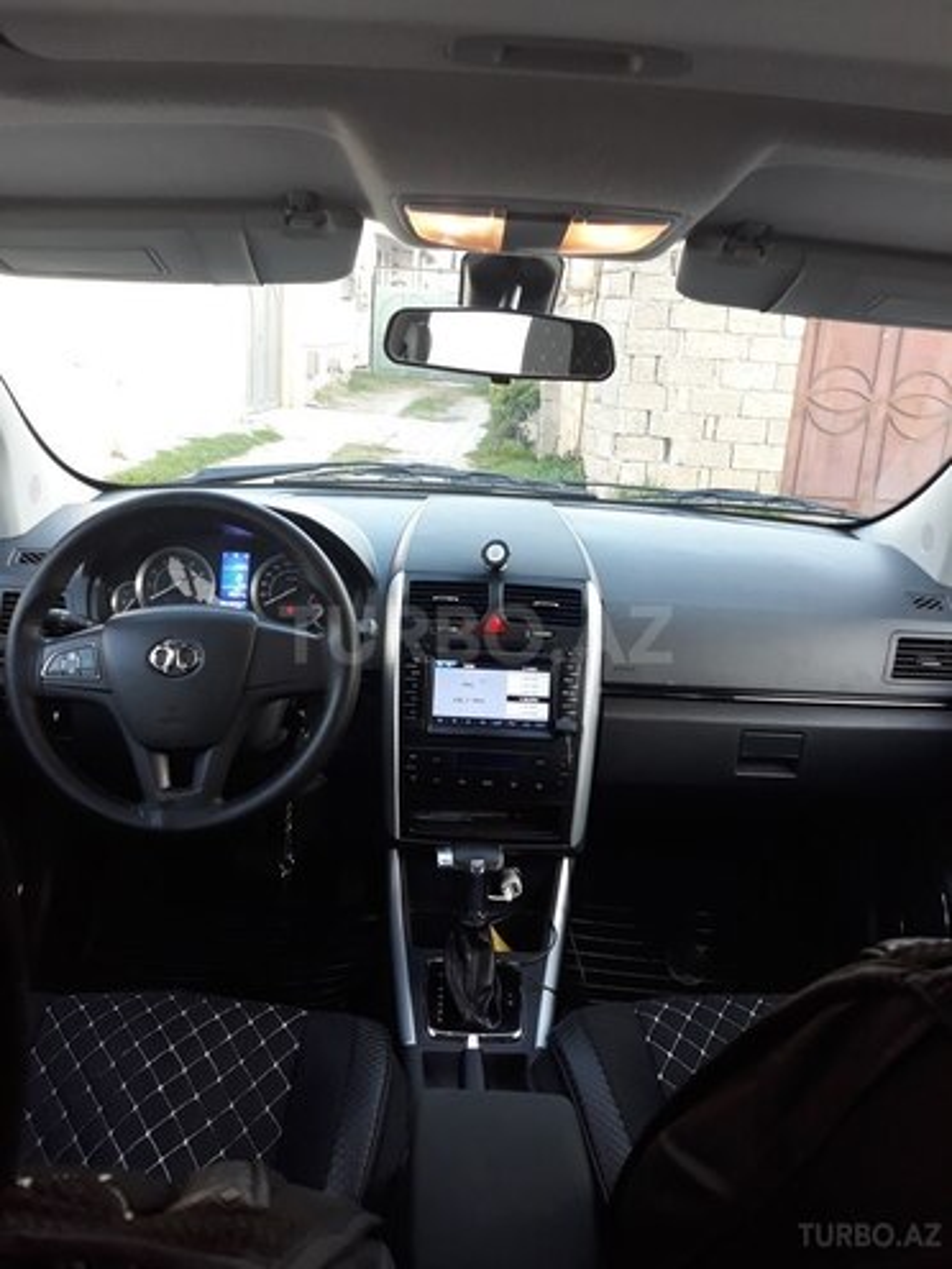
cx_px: 476
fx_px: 990
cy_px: 634
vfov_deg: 65.3
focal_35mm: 27
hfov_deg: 51.4
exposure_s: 1/50
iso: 100
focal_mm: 3.71
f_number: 1.7
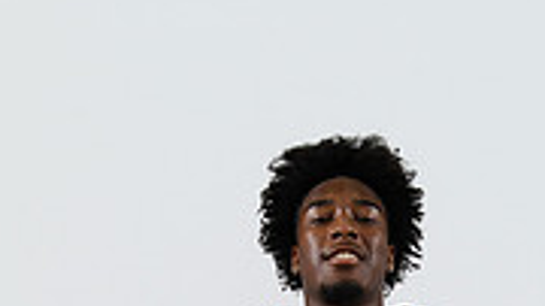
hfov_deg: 24.8
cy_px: 660
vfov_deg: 12.1
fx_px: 1232
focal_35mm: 85
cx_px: 351
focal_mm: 32.5
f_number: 4
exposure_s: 1/125
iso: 400
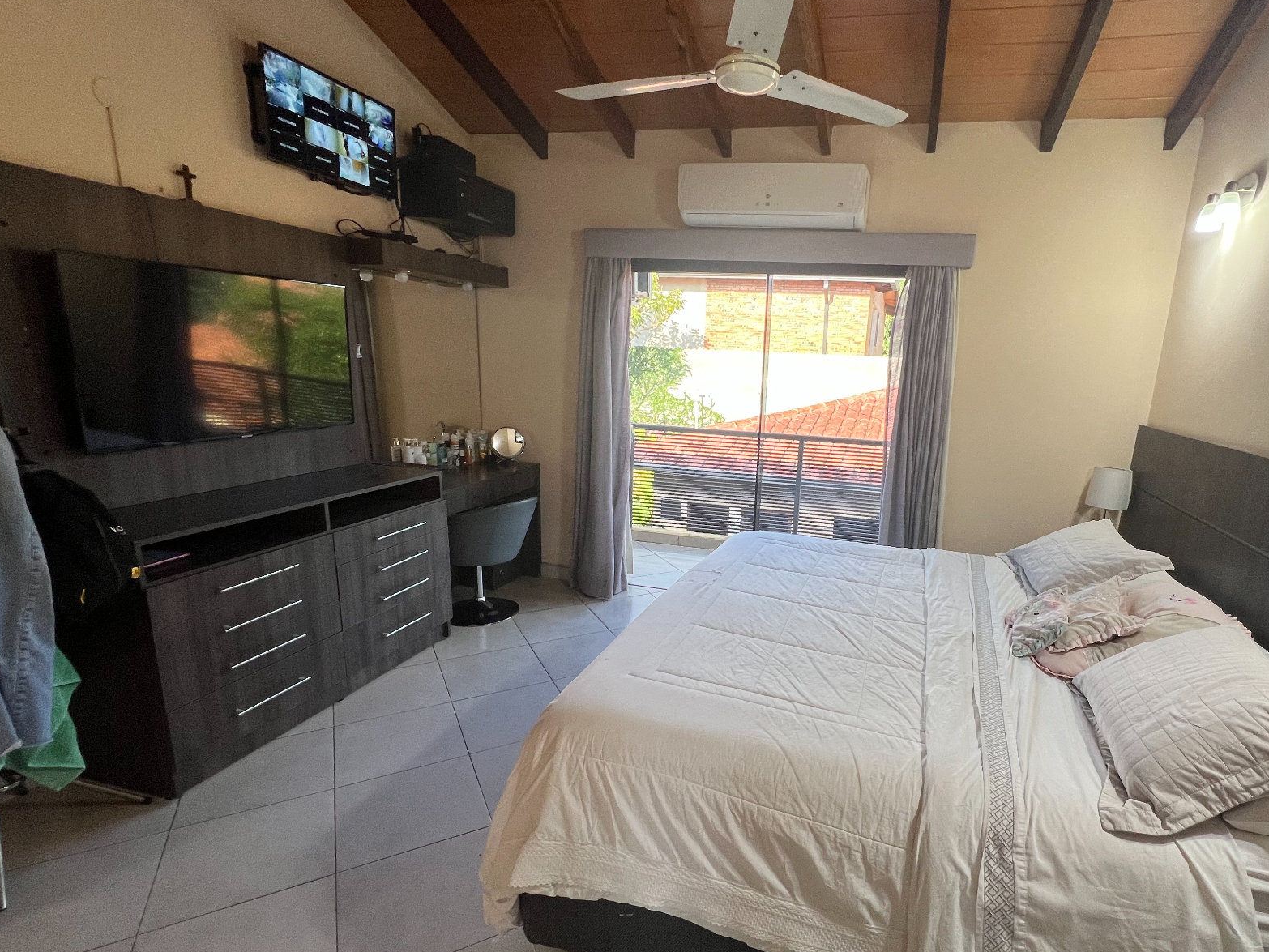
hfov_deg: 90.1
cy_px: 510
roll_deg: -3.0
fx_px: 623
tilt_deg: -13.2
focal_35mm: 17
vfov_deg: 74.6
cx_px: 745
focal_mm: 1.57
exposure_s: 1/100
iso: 100
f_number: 1.8
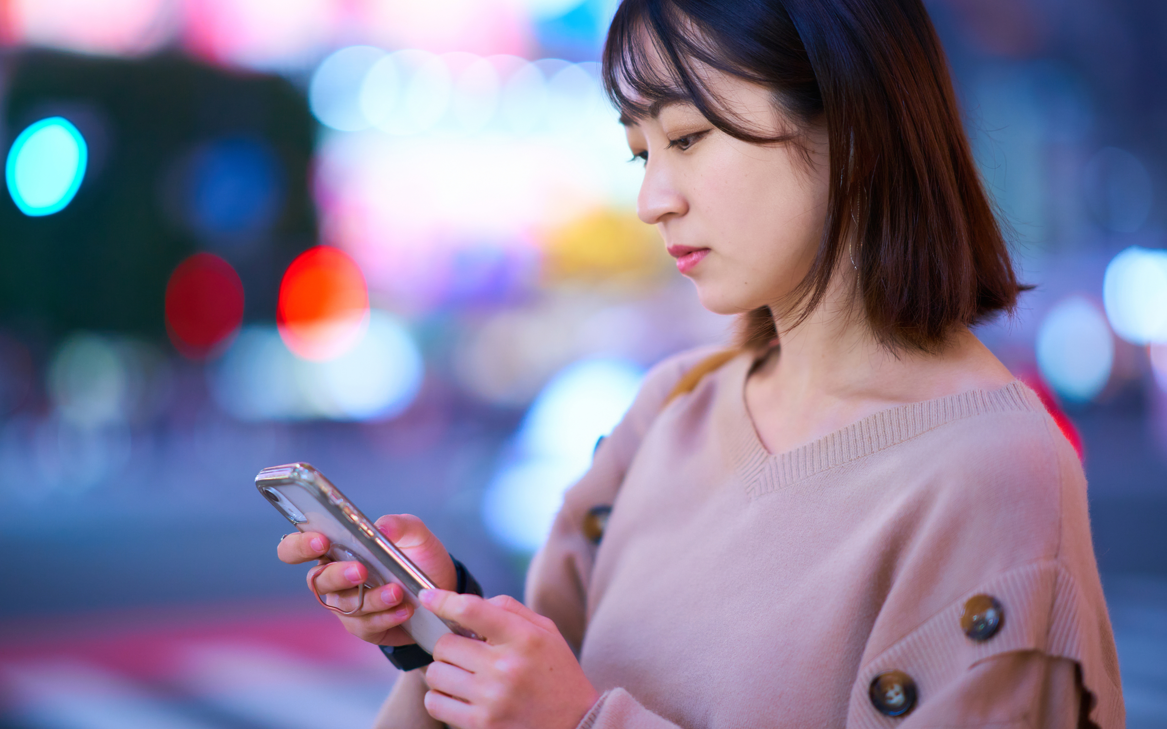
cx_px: 585
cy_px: 360
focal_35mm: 87
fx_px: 2767
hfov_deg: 23.8
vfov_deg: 15.0
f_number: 1.4
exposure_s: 1/80
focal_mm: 85
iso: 400
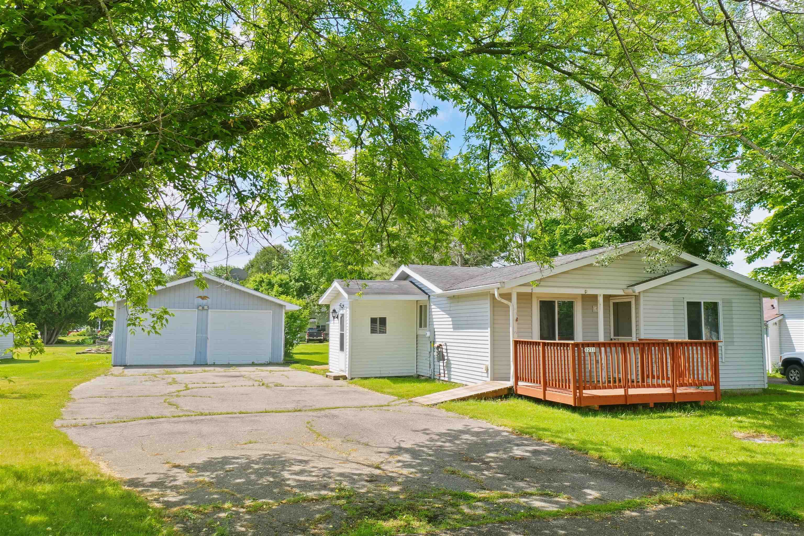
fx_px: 625
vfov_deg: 46.4
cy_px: 268
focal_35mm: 28
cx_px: 402
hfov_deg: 65.5
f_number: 4.5
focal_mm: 10.3
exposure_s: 1/200
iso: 100
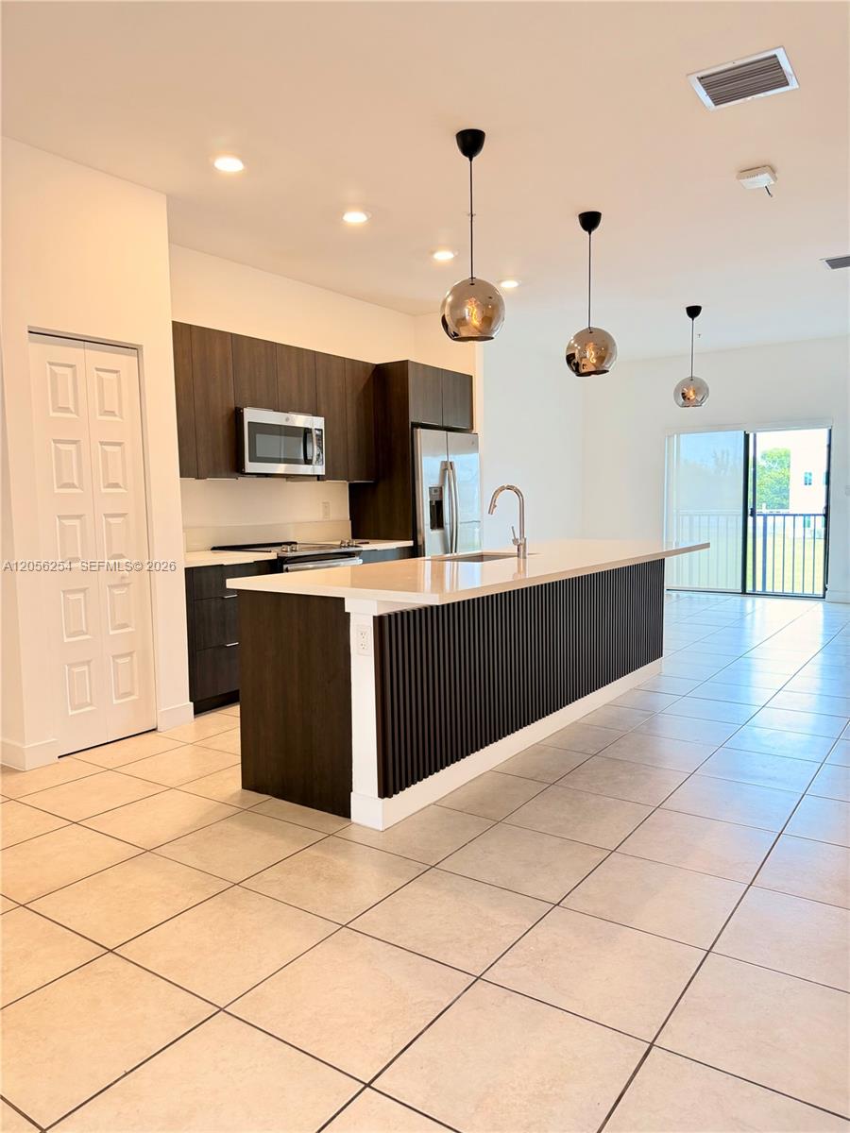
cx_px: 425
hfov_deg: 56.8
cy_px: 566
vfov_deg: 71.6
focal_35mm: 24
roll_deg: +1.1
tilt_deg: -5.4
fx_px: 786
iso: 200
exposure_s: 1/60
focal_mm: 6.76
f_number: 1.78
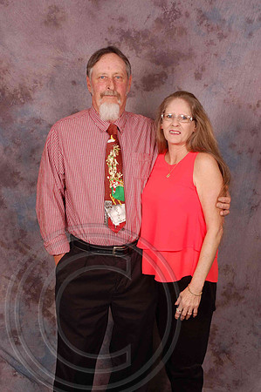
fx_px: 572
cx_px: 130
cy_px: 196
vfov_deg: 37.9
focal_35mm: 52
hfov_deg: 25.7
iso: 200
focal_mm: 35
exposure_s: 1/125
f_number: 10
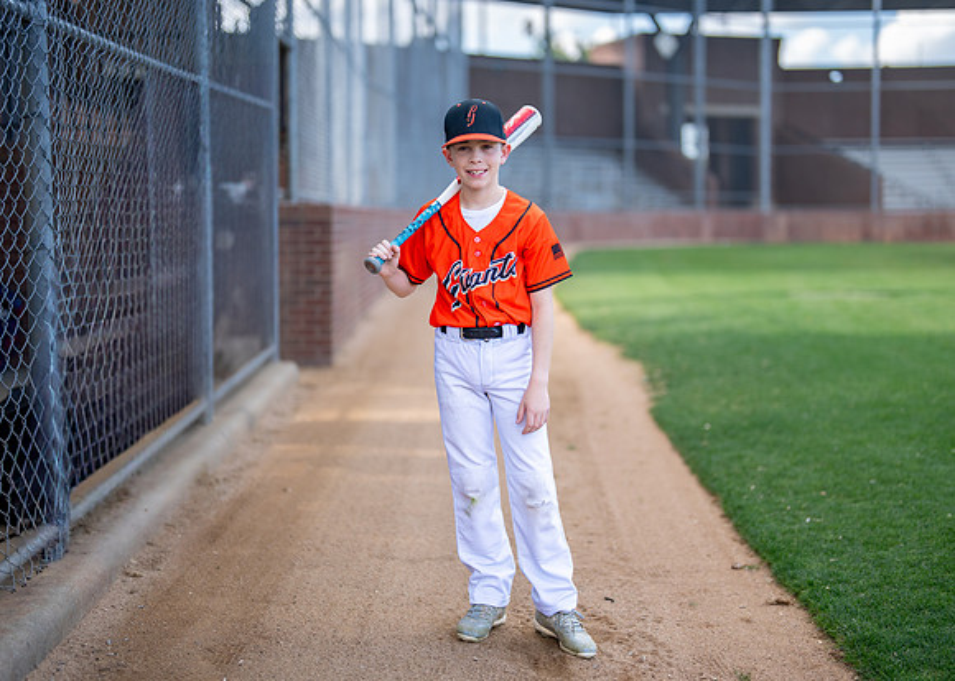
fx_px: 1521
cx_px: 504
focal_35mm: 56
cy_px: 325
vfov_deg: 25.3
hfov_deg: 34.8
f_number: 1.2
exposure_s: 1/2000
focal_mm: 50
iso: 125
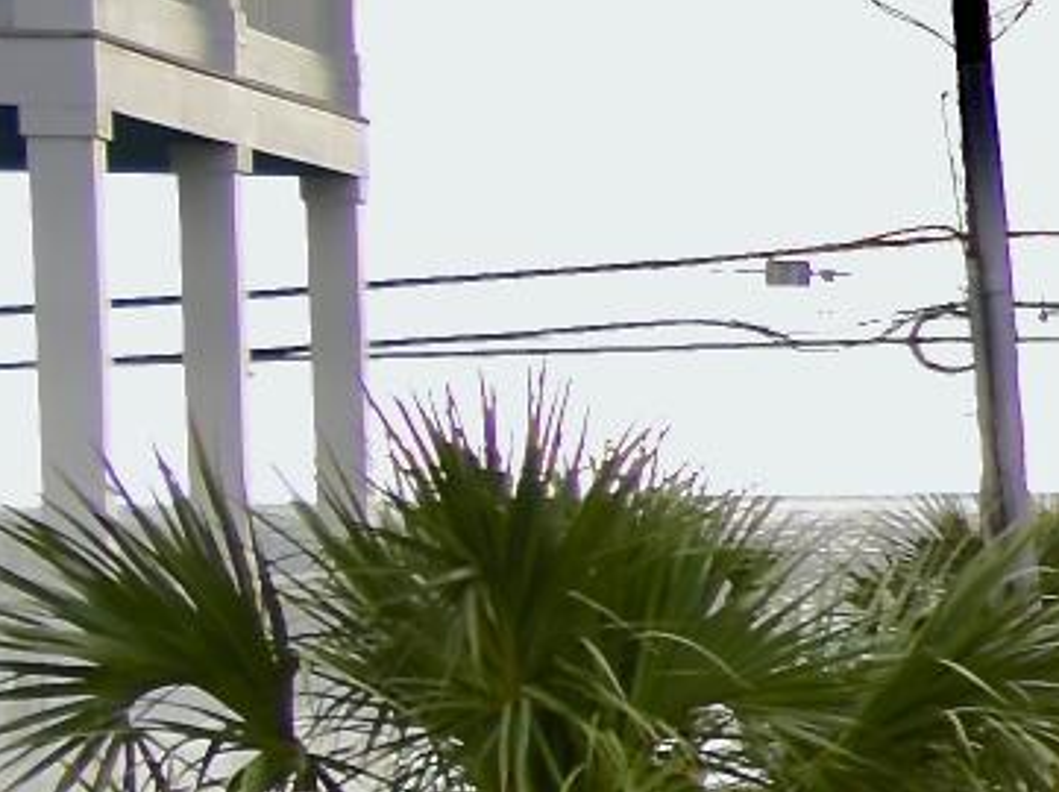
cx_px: 4371
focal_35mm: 132
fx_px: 4034
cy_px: 537
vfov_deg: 11.2
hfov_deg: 7.9
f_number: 4.8
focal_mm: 11
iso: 100
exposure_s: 1/100
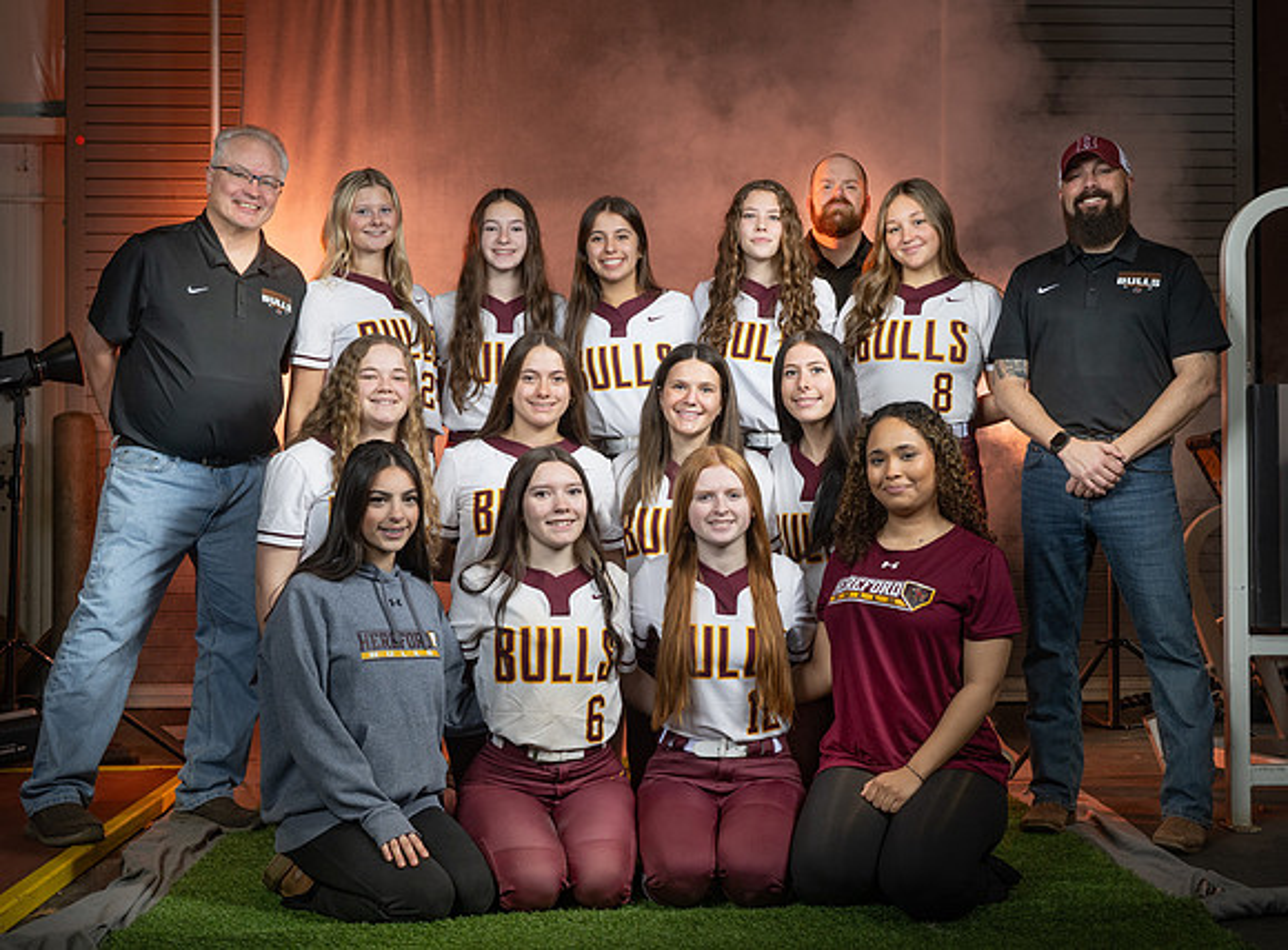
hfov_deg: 42.6
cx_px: 634
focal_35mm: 45
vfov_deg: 32.1
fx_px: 1651
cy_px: 511
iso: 125
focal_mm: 30
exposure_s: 1/160
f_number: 5.6
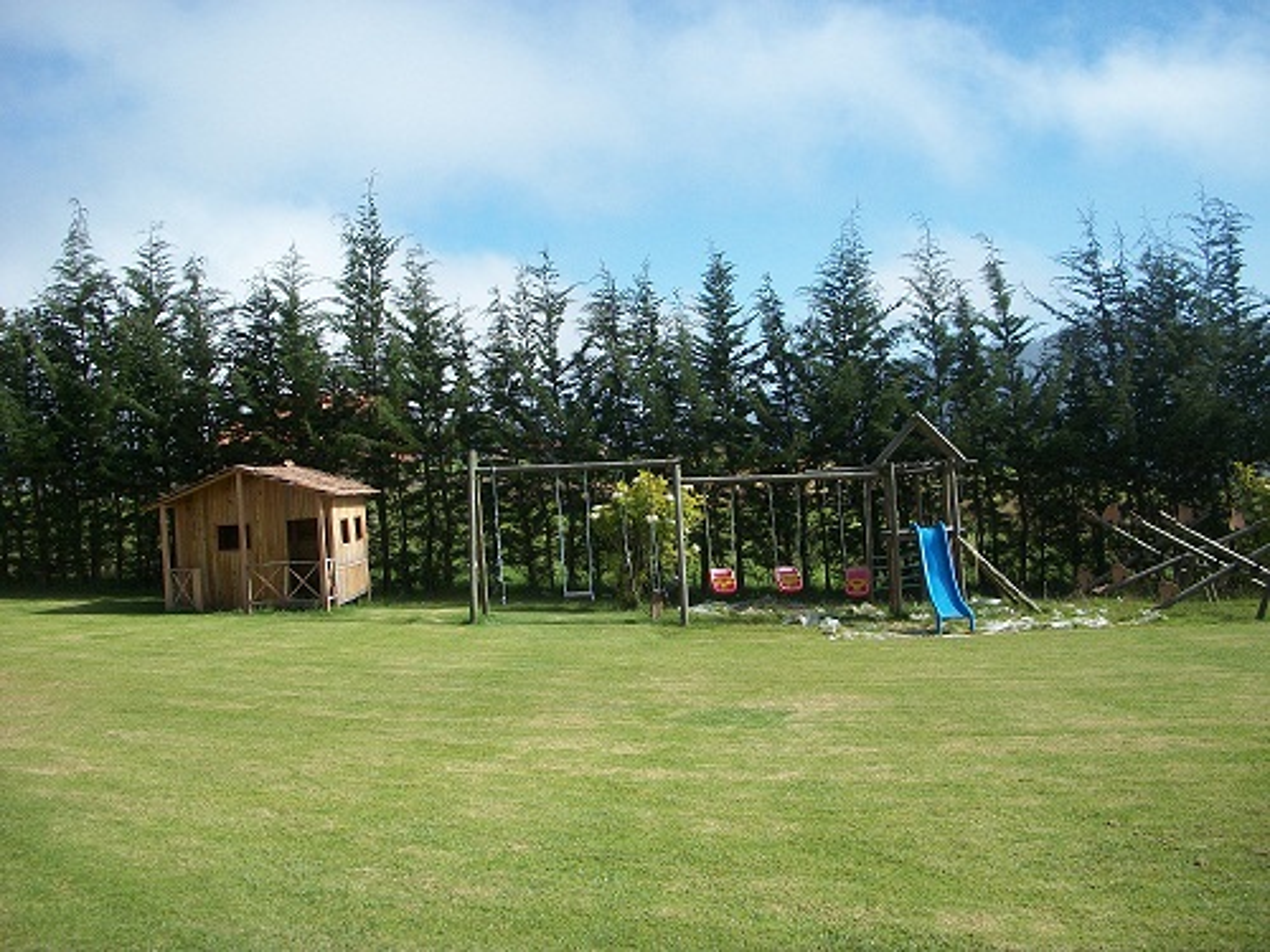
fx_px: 1284
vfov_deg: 40.7
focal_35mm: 35
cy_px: 476
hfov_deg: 52.6
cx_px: 635
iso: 80
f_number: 3.1
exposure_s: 1/800
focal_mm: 6.3
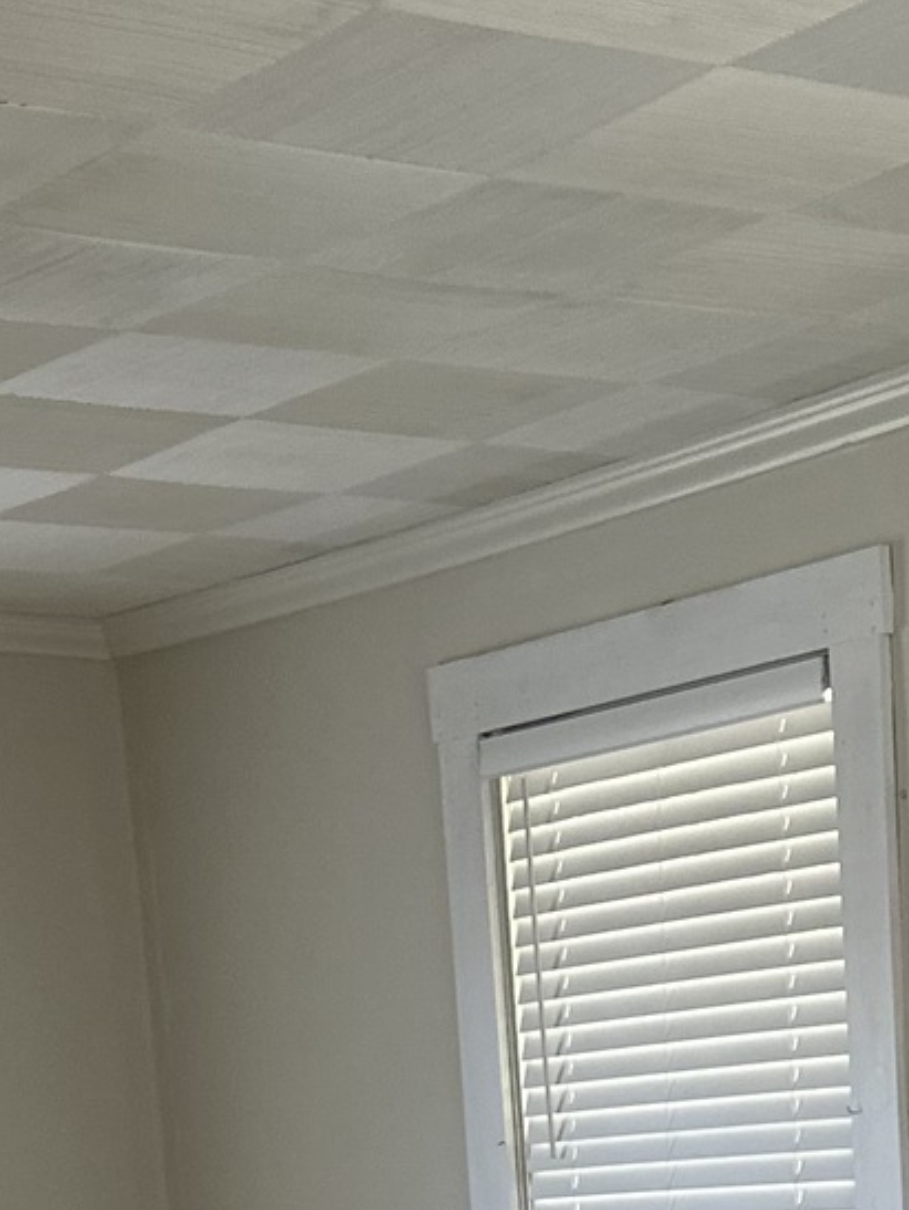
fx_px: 3532
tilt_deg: -9.7
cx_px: 756
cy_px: 1770
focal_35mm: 101
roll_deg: +2.3
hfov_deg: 14.6
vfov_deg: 17.6
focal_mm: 6.86
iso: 160
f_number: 1.78
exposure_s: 1/120
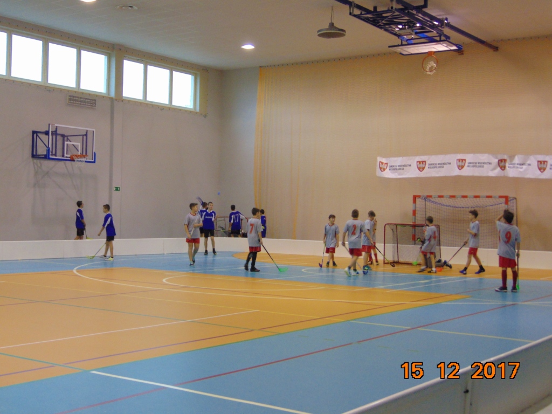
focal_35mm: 50
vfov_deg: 29.1
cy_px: 207
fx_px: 797
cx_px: 276
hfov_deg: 38.2
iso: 250
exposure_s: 1/30
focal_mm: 9
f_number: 3.5
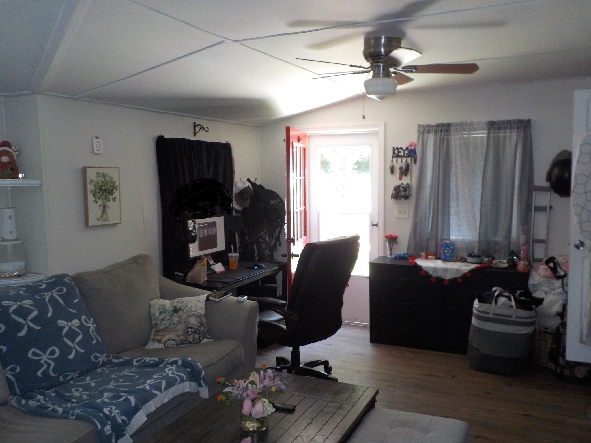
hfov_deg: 60.0
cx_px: 296
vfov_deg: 46.8
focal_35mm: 30
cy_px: 222
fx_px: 512
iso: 360
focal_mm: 4.1
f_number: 3.3
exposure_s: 1/30
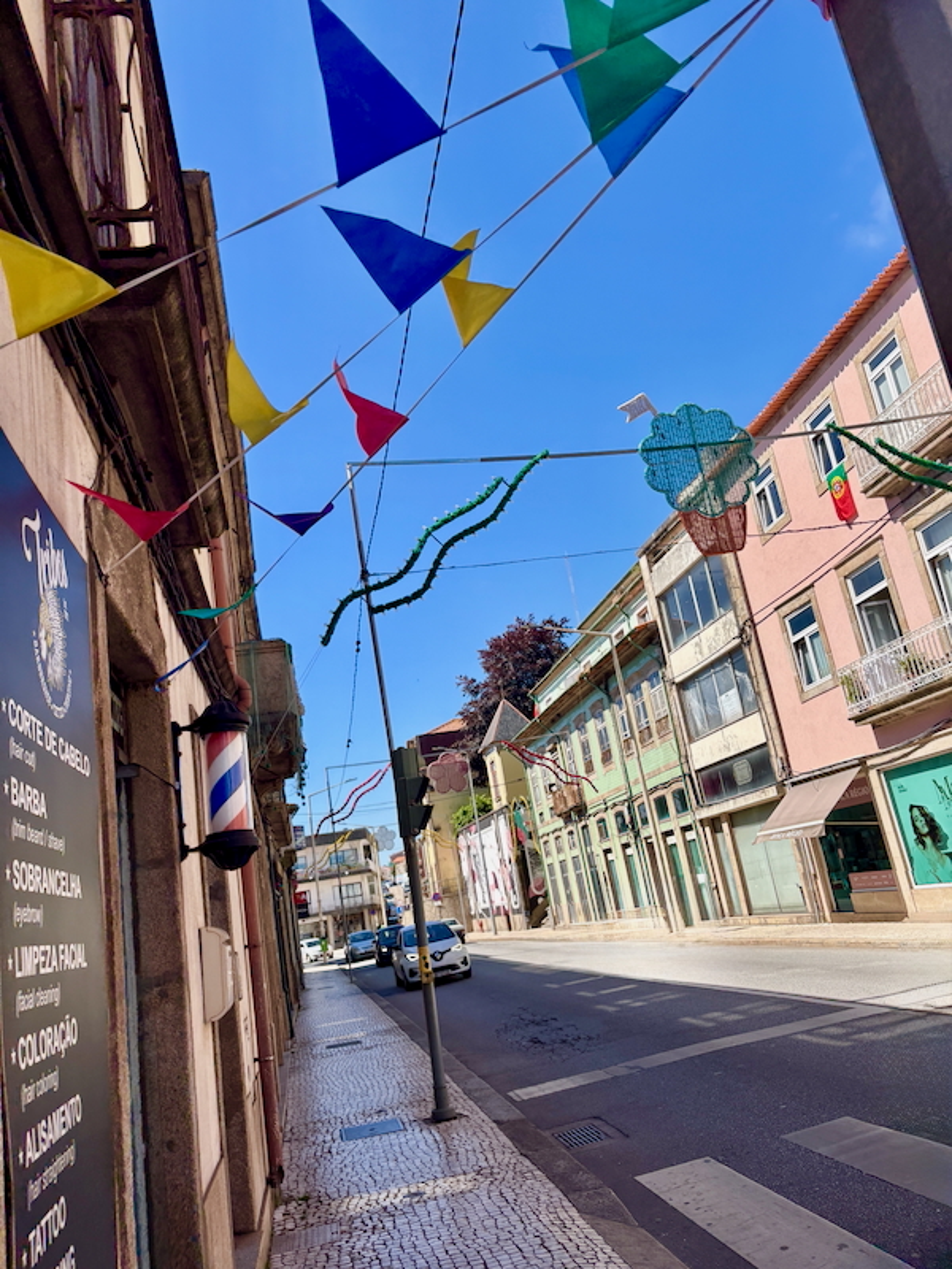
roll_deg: +9.3
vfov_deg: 67.3
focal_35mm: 26
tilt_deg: +20.0
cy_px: 634
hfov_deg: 53.1
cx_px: 476
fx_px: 953
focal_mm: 5.96
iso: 50
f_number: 1.6
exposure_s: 1/2451
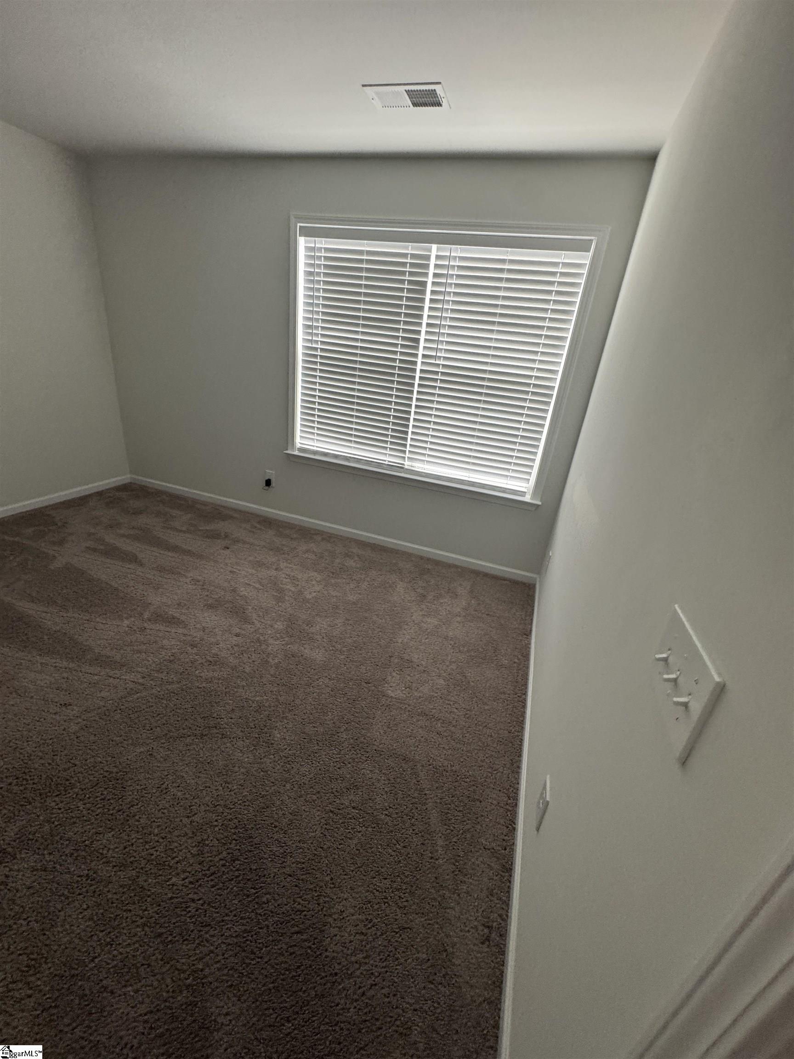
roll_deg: -5.6
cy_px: 530
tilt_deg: -24.9
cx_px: 397
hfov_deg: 85.7
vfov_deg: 102.1
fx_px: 428
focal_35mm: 14
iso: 250
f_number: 2.2
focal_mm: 2.22
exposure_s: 1/60
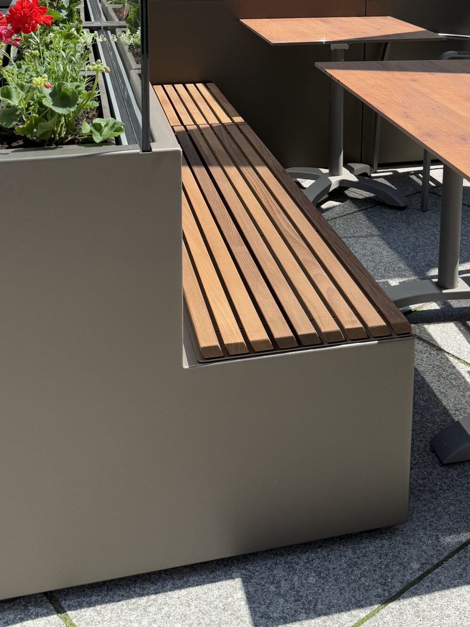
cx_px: 302
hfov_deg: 31.3
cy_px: 65
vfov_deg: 38.5
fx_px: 833
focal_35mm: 46
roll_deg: -1.1
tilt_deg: -11.2
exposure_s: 1/2000
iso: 80
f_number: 1.78
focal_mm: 6.76
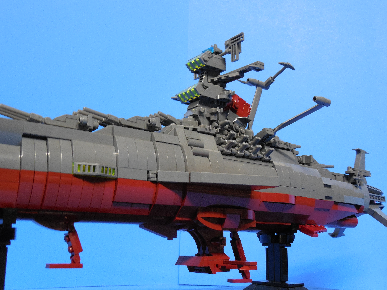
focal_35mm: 39
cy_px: 145
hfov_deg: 47.9
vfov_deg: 36.8
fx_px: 436
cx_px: 194
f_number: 3.8
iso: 500
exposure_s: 1/8
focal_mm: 7
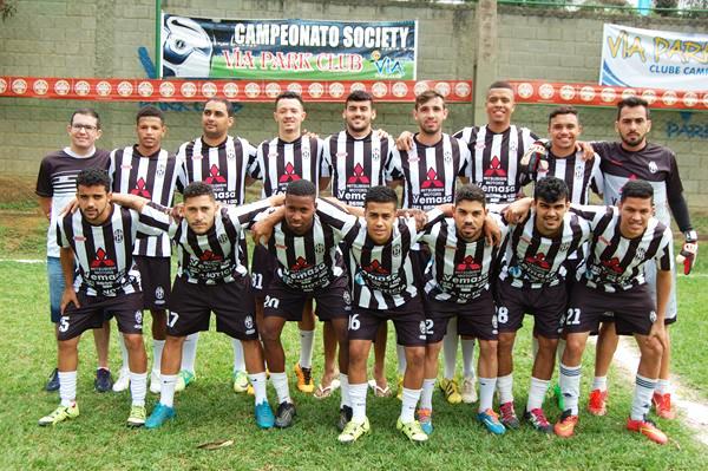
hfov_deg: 49.6
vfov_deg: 34.2
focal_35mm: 39
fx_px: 766
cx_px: 354
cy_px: 236
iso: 200
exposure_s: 1/160
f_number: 6.3
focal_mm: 26
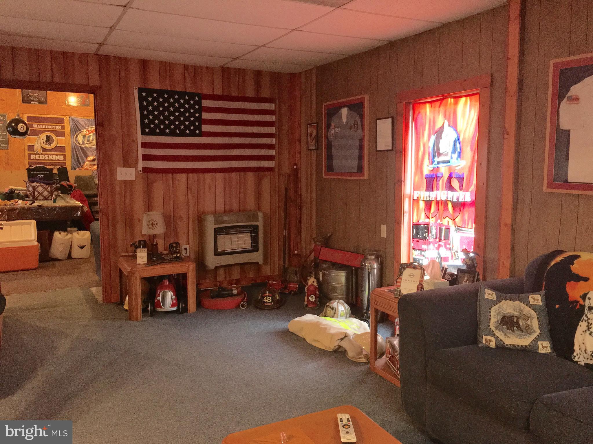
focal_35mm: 29
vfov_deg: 48.2
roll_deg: -0.9
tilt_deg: -6.5
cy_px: 222
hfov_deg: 61.7
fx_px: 497
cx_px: 296
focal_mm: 4.15
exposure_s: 1/20
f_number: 2.2
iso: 200
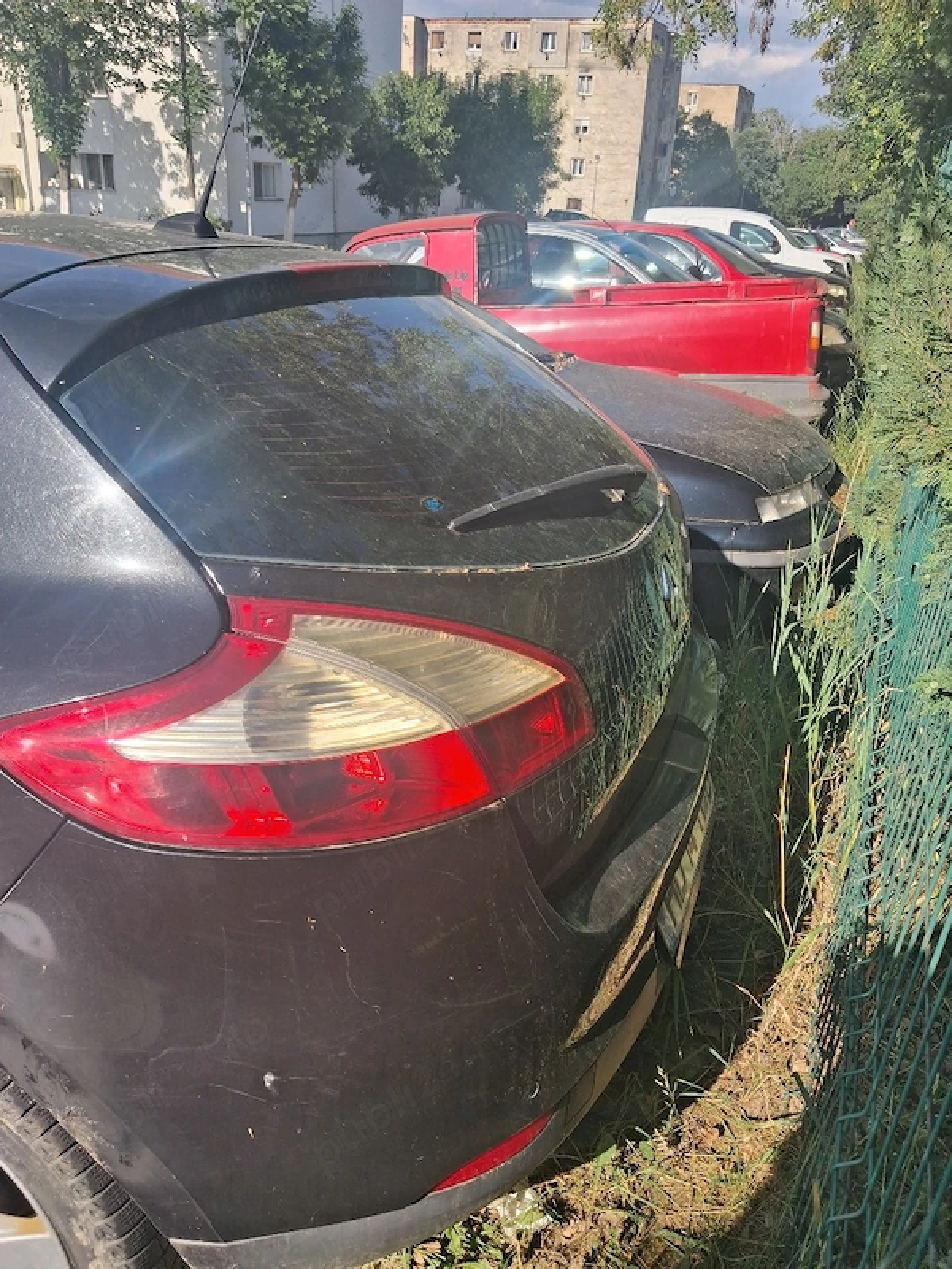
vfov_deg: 65.3
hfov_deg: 51.4
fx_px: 990
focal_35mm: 27
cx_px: 476
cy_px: 634
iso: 20
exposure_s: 1/588
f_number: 1.8
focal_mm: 4
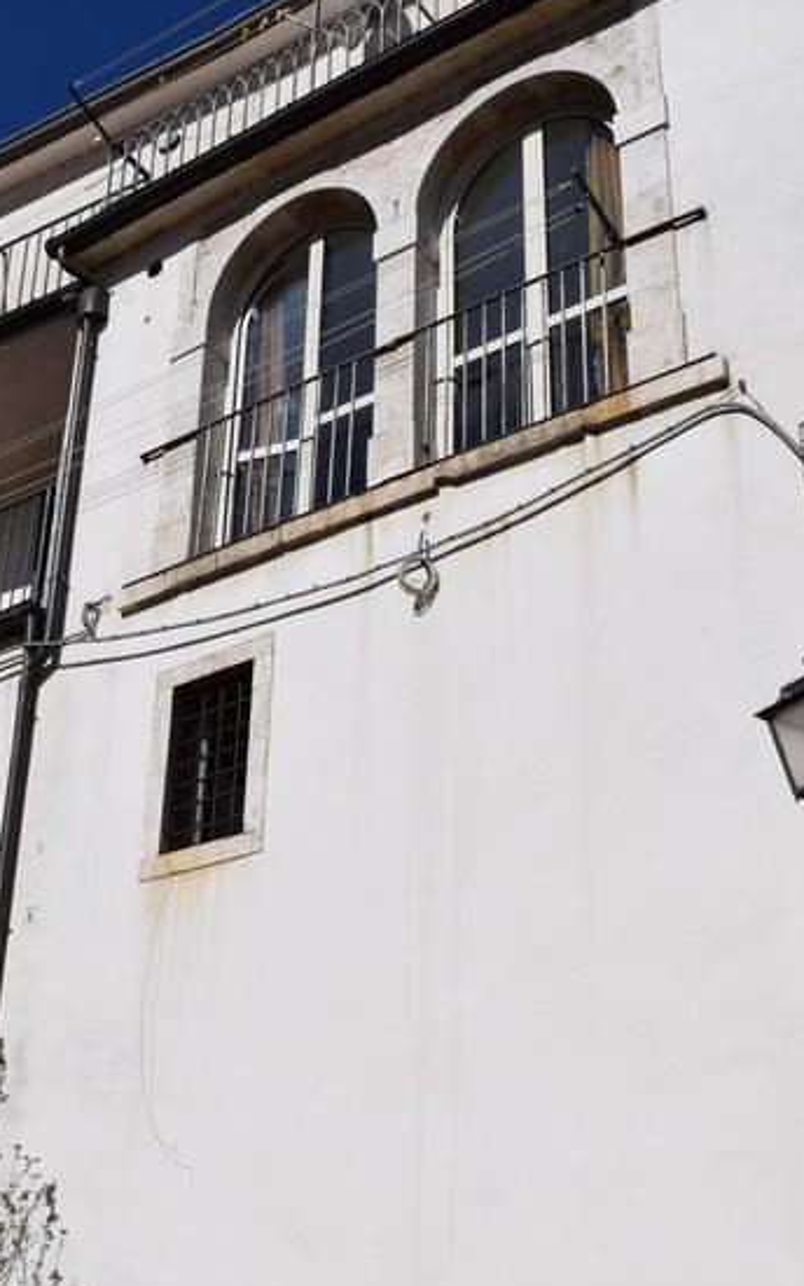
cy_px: 776
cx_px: 178
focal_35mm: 48
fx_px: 1682
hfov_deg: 26.5
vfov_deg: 41.6
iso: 200
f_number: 13
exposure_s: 1/640
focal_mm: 18
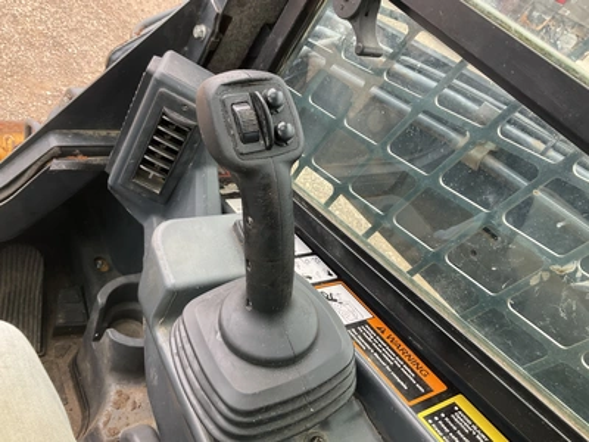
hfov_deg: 61.7
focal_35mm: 29
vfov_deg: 48.2
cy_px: 221
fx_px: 493
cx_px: 294
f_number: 1.8
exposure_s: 1/122
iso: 50
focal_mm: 3
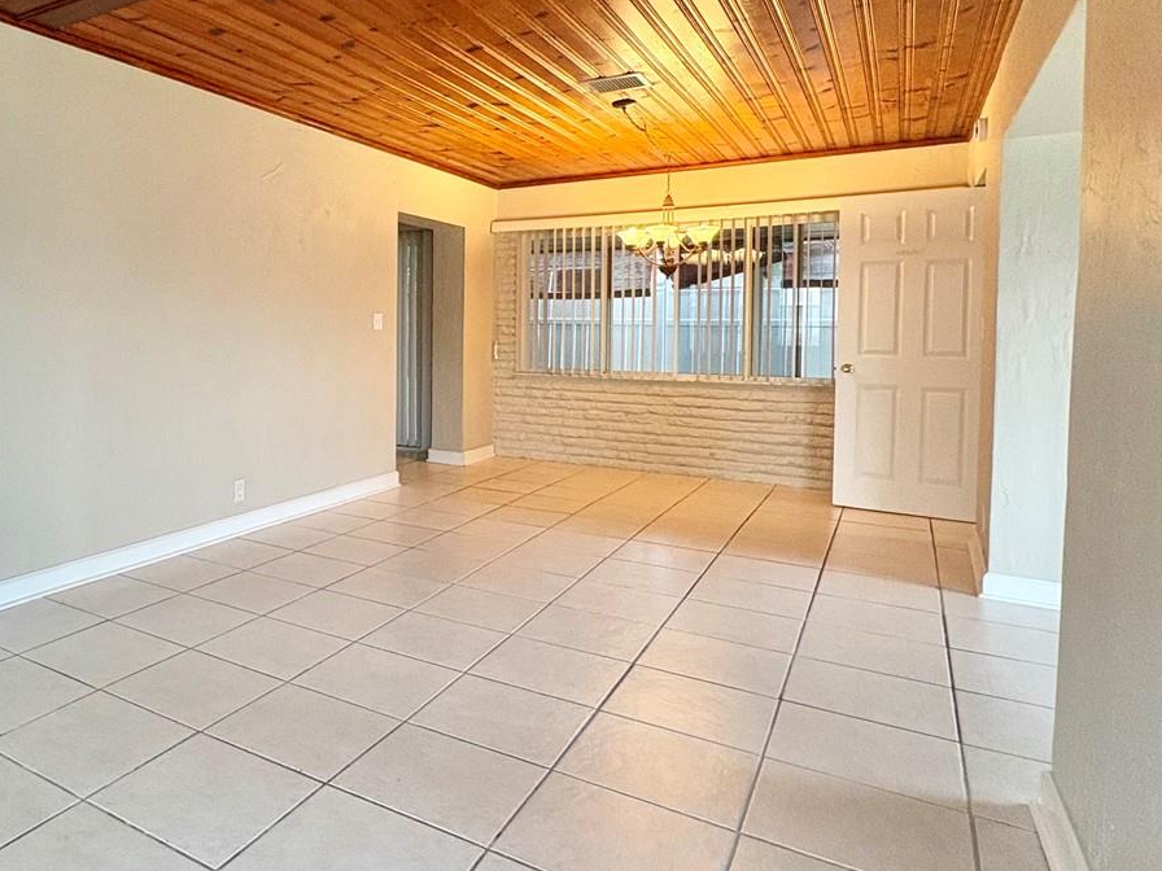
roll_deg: +0.8
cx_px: 253
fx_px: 839
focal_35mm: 25
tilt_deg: -1.6
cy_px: 350
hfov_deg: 64.1
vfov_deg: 54.5
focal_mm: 2.22
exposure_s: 1/60
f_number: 2.2
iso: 200
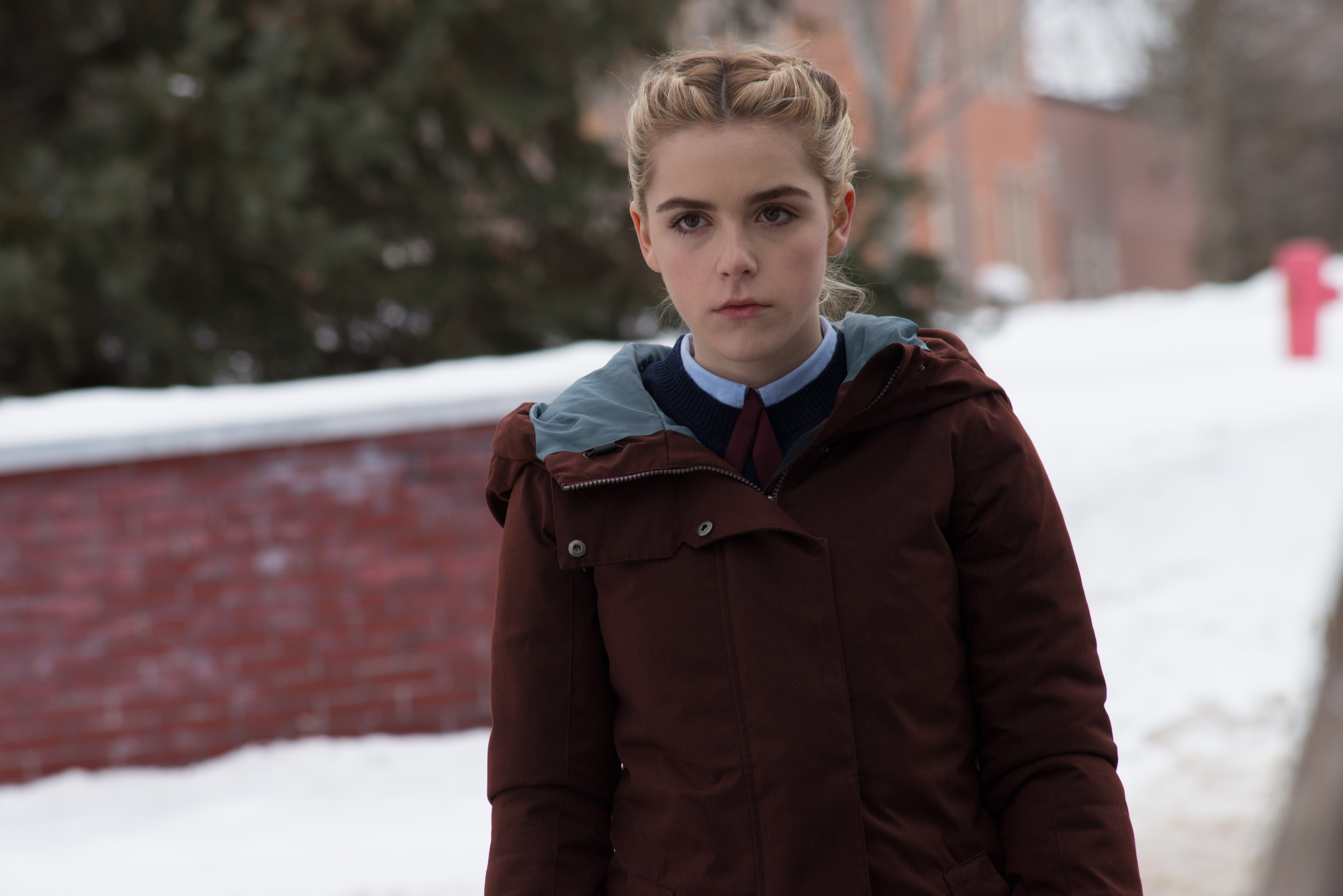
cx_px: 672
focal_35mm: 210
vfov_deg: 6.5
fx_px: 7836
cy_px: 448
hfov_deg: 9.8
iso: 800
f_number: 10
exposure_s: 1/500
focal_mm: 210
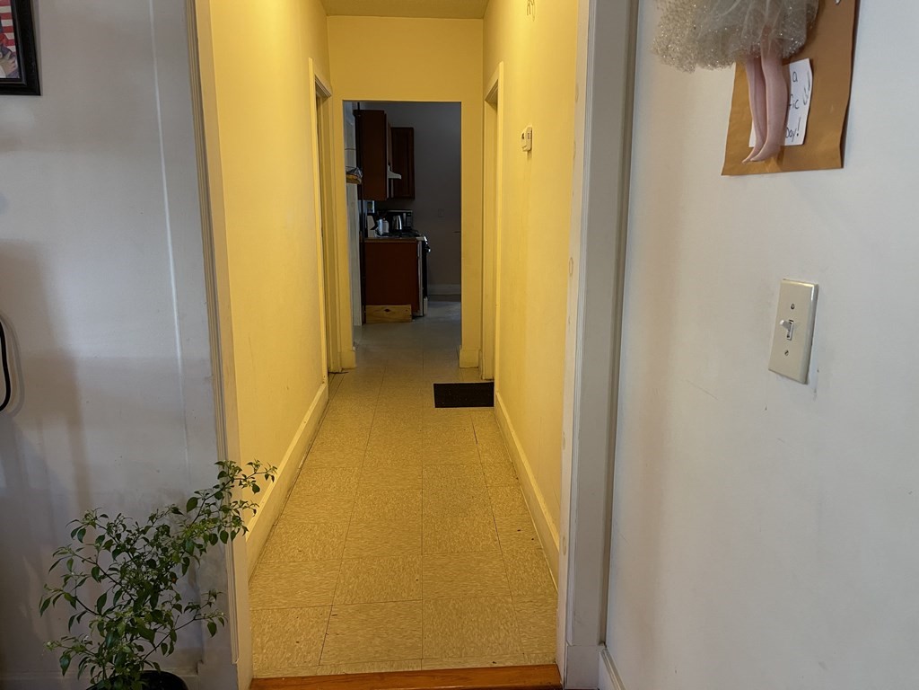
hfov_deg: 67.3
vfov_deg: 53.1
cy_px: 345
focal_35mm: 26
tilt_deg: -12.8
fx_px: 690
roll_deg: +0.2
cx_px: 460
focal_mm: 5.1
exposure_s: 1/60
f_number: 1.6
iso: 200
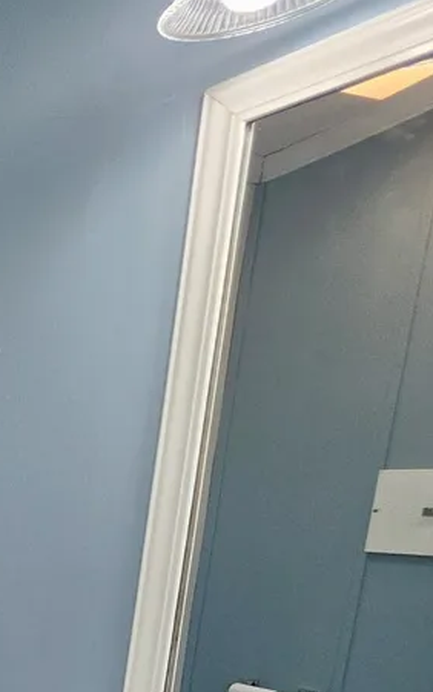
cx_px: -488
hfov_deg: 17.5
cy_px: 654
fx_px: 831
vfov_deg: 40.9
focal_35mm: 44
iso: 64
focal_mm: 2.2
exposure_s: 1/120
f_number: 1.9
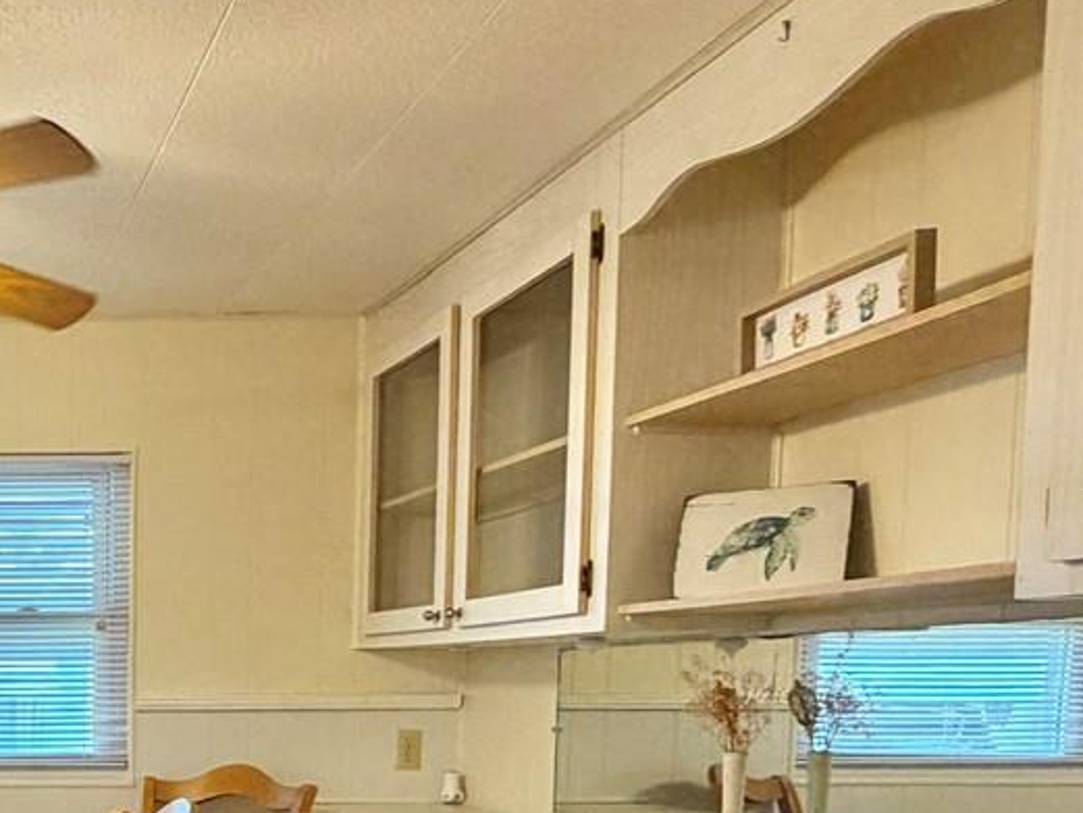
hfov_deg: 36.8
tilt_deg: -4.9
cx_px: -116
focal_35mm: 43
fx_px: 1346
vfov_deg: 31.4
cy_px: 788
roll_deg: +0.8
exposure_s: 1/120
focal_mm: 2.22
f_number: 2.2
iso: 250
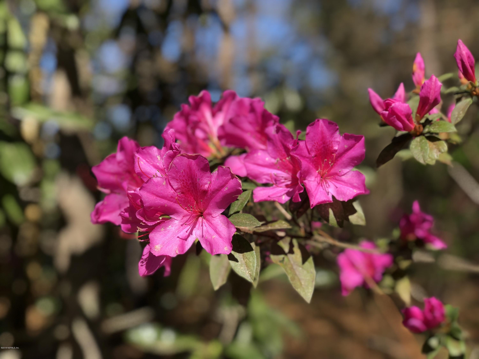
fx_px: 720
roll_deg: +1.4
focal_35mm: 52
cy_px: 180
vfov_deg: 28.0
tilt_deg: +4.2
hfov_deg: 36.8
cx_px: 240
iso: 16
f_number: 2.4
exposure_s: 1/607
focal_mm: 6
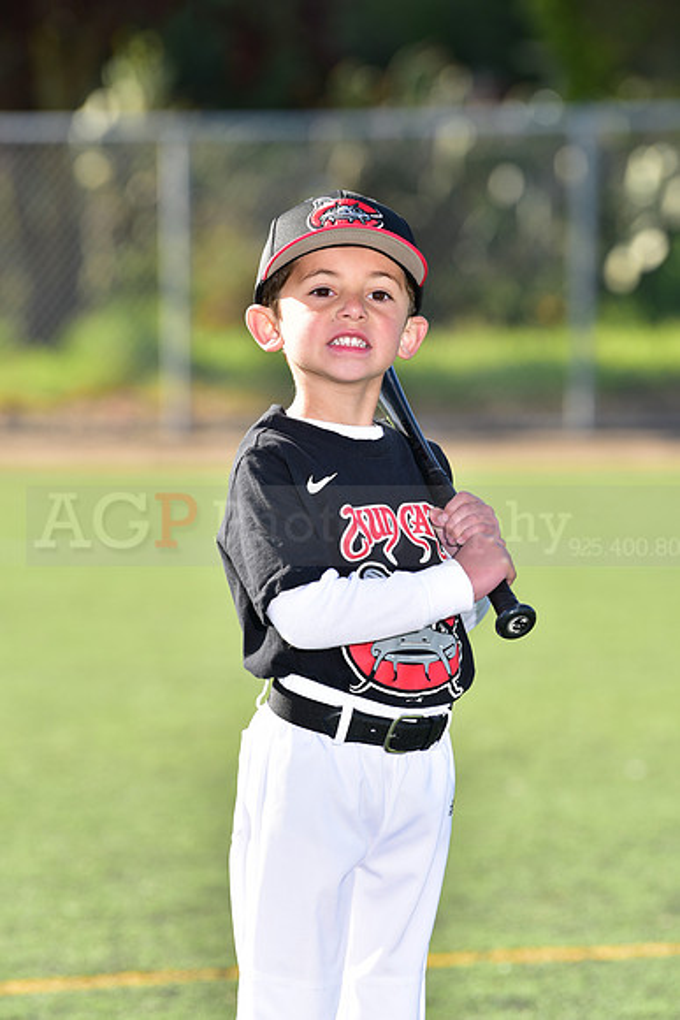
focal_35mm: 200
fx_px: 5663
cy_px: 510
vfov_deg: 10.3
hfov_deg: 6.9
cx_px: 340
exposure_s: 1/200
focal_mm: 200
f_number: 5
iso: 80
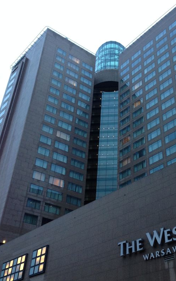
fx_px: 314
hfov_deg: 31.0
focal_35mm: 41
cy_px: 159
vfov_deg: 48.1
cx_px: 121
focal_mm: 4.12
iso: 125
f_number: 2.4
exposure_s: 1/20
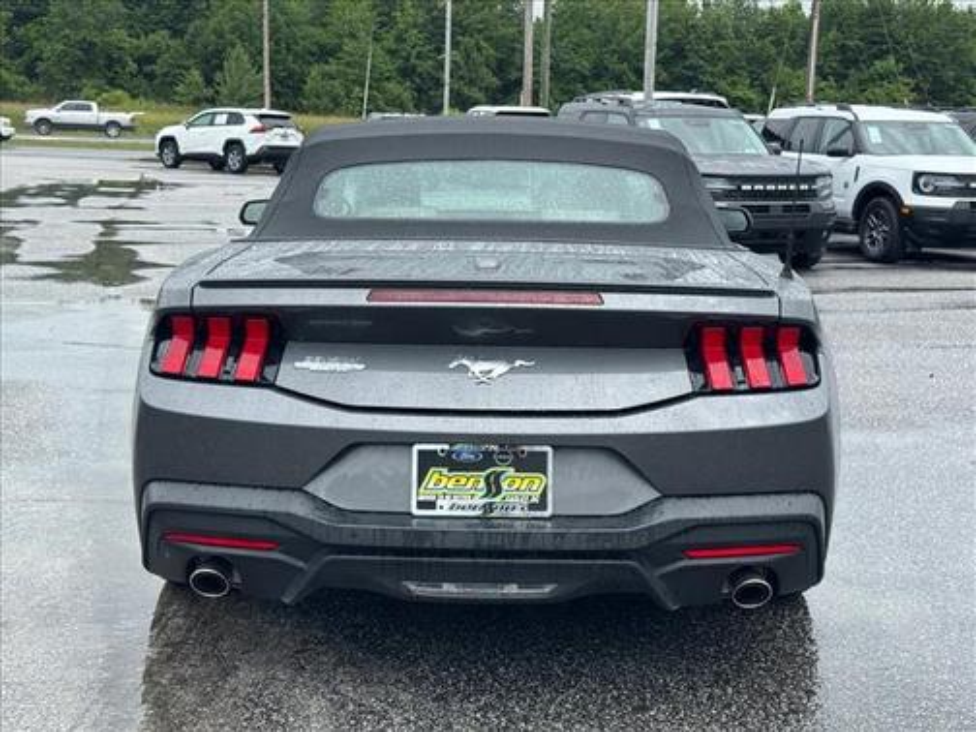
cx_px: 488
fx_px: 1353
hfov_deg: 39.7
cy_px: 366
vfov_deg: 30.3
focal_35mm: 48
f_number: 1.78
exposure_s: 1/1923
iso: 64
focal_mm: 6.76
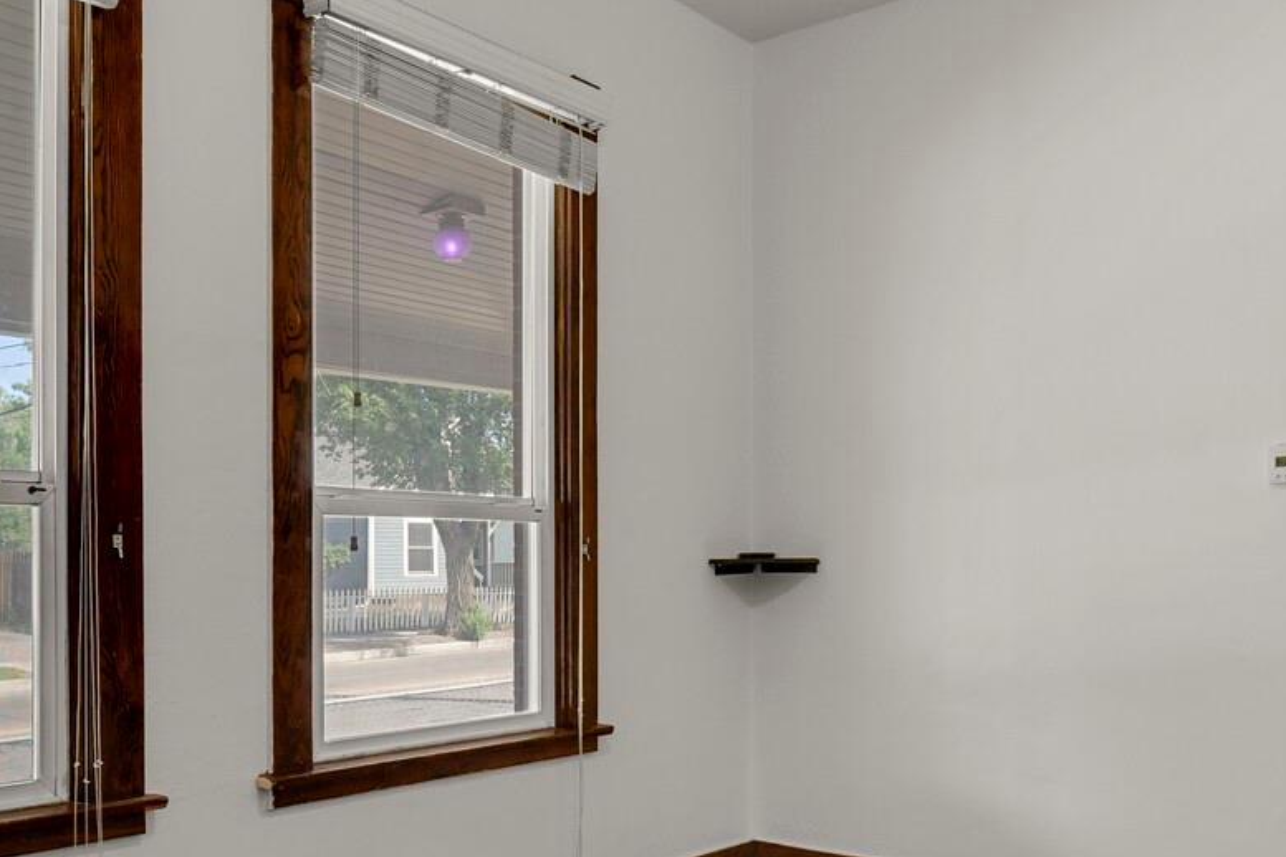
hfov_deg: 54.3
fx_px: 1250
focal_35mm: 35
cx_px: 580
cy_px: 577
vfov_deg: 37.4
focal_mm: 17
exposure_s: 1/20
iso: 2500
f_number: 8
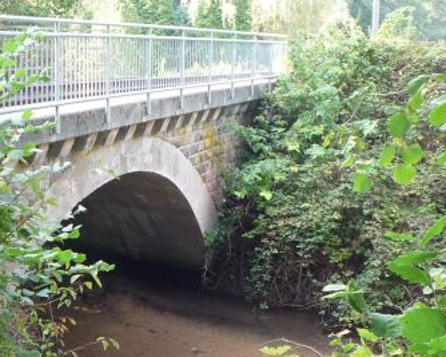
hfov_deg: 26.0
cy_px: 211
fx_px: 963
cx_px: 174
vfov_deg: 20.9
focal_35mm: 73
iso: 100
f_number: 3.3
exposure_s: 1/40
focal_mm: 5.3
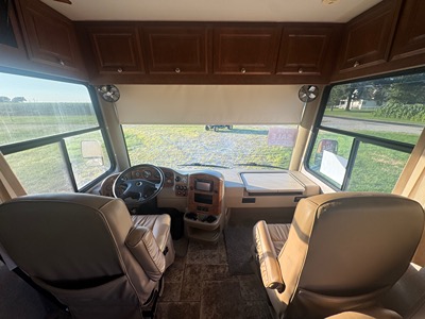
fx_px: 172
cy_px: 160
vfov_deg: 85.7
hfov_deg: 102.1
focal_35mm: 14
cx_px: 212
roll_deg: -0.7
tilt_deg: -19.0
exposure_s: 1/174
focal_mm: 2.22
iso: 40
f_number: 2.2
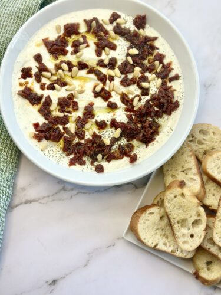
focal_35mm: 48
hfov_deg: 30.3
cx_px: 110
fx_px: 409
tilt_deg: -81.2
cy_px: 148
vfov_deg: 39.7
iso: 80
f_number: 1.78
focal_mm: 6.86
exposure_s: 1/180
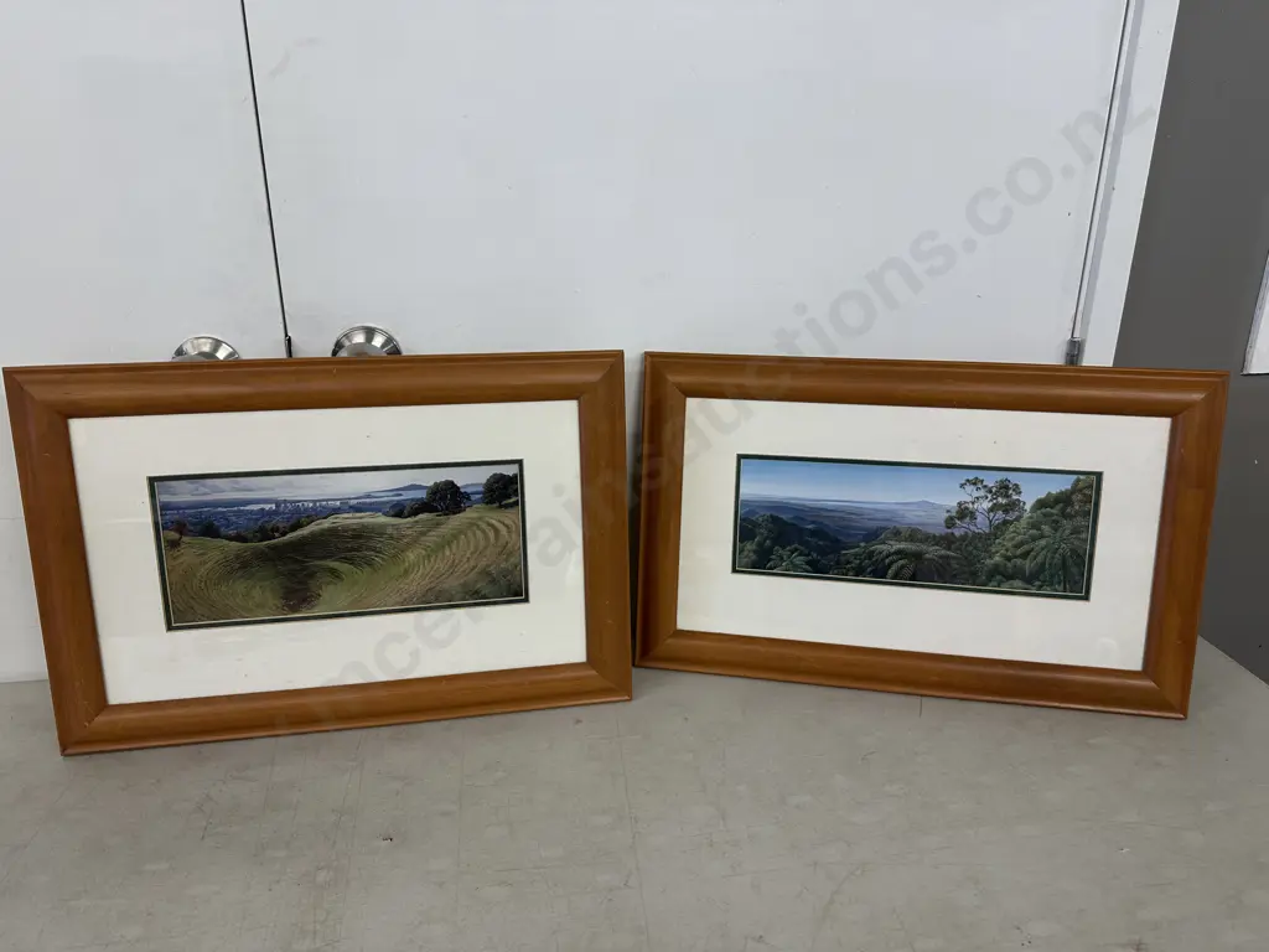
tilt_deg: -19.9
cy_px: 476
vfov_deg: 56.8
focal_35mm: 24
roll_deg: +0.1
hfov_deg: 71.6
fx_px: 880
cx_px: 634
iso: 125
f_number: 1.78
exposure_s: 1/100
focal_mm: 6.86
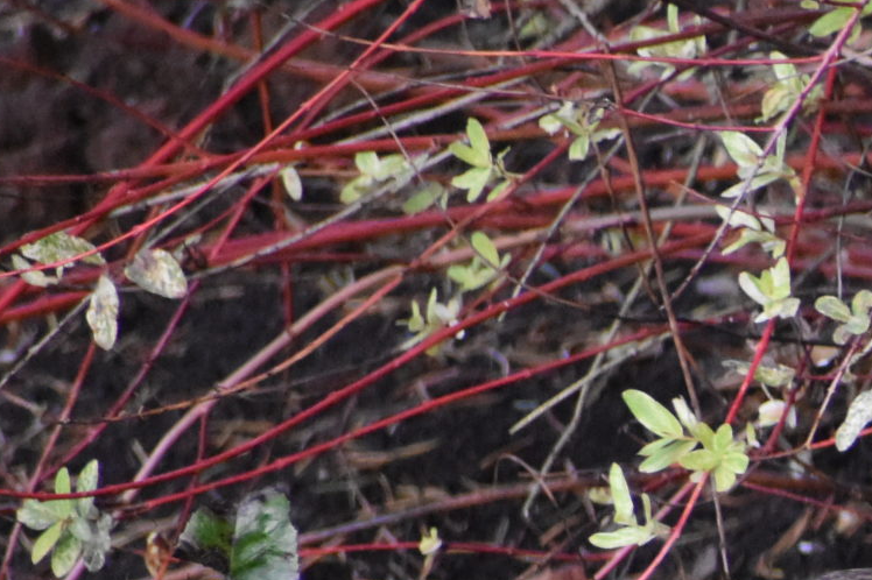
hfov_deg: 1.3
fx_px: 37308
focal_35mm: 1541
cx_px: 1365
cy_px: 833
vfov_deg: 0.9
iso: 4000
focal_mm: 300
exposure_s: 1/500
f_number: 6.3
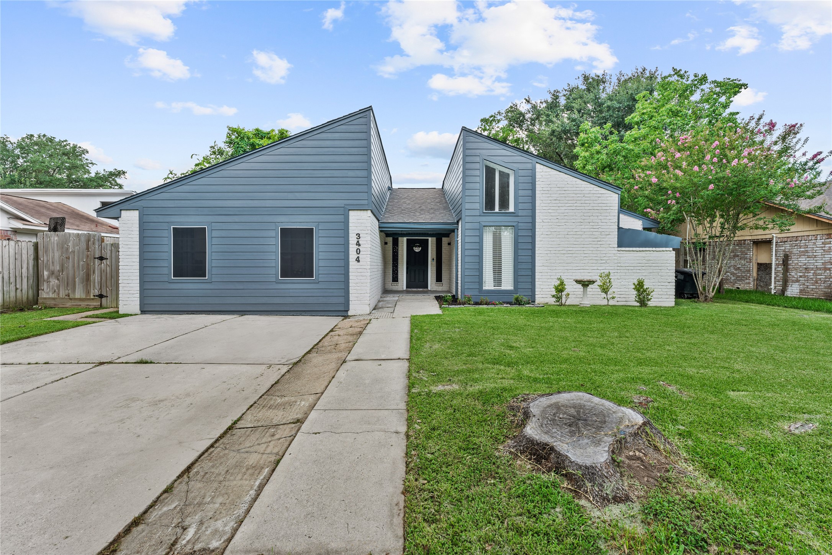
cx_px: 416
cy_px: 278
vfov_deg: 74.1
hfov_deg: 97.1
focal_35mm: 16
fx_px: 367
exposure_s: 1/4
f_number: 8
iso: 100
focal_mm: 15.9
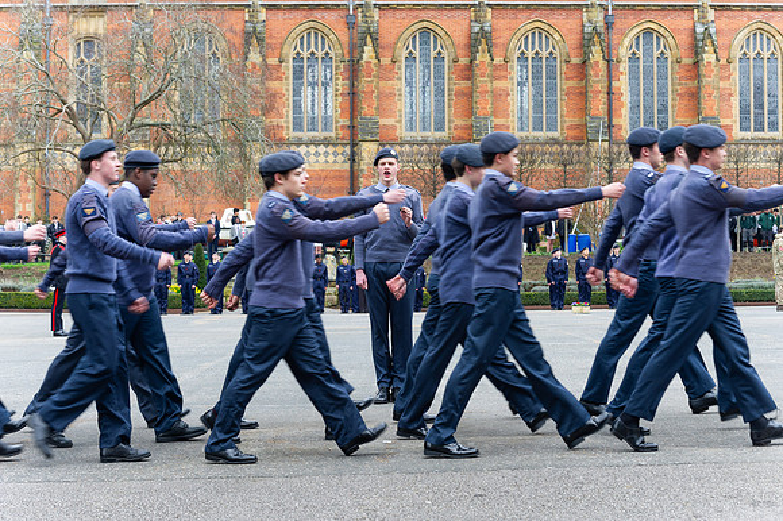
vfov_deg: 17.0
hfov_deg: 25.3
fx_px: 1743
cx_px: 398
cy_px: 260
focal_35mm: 80
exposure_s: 1/80
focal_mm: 78
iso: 200
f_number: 6.3
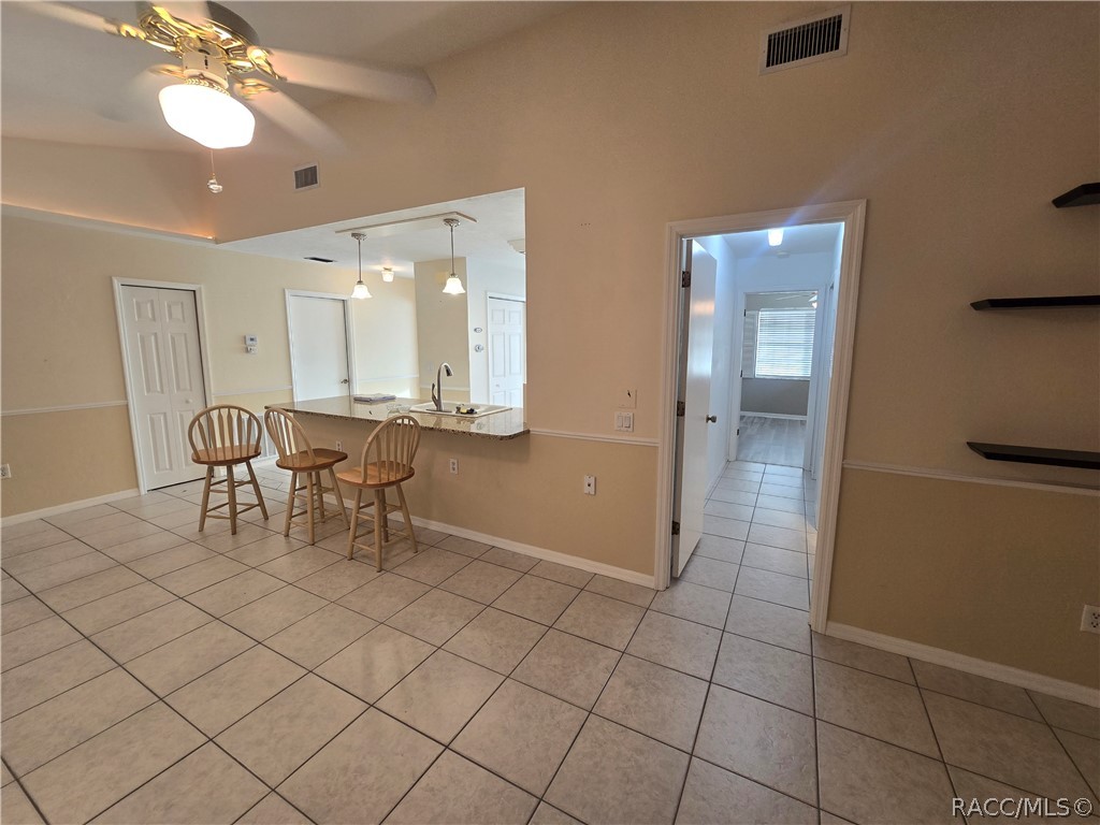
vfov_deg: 89.9
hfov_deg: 106.2
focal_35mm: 13
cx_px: 550
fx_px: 413
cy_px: 412
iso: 125
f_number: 2.2
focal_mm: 2.2
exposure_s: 1/60
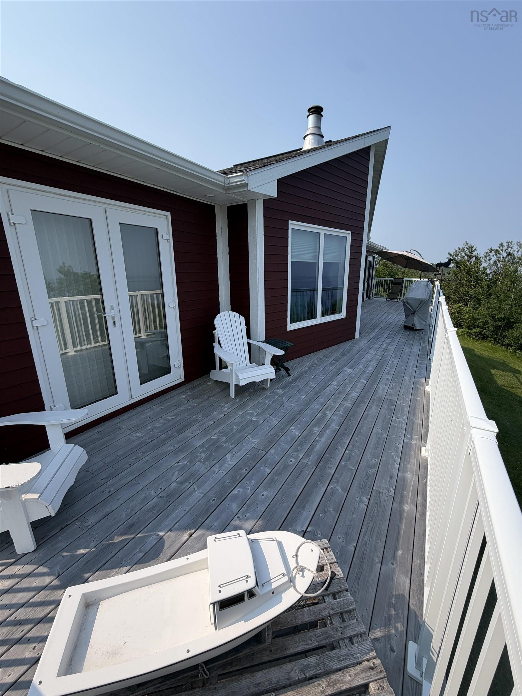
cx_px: 261
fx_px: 281
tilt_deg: -15.5
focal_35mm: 14
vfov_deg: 102.1
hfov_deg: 85.7
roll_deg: +0.2
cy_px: 348
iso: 20
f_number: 2.2
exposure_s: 1/864
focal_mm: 2.22
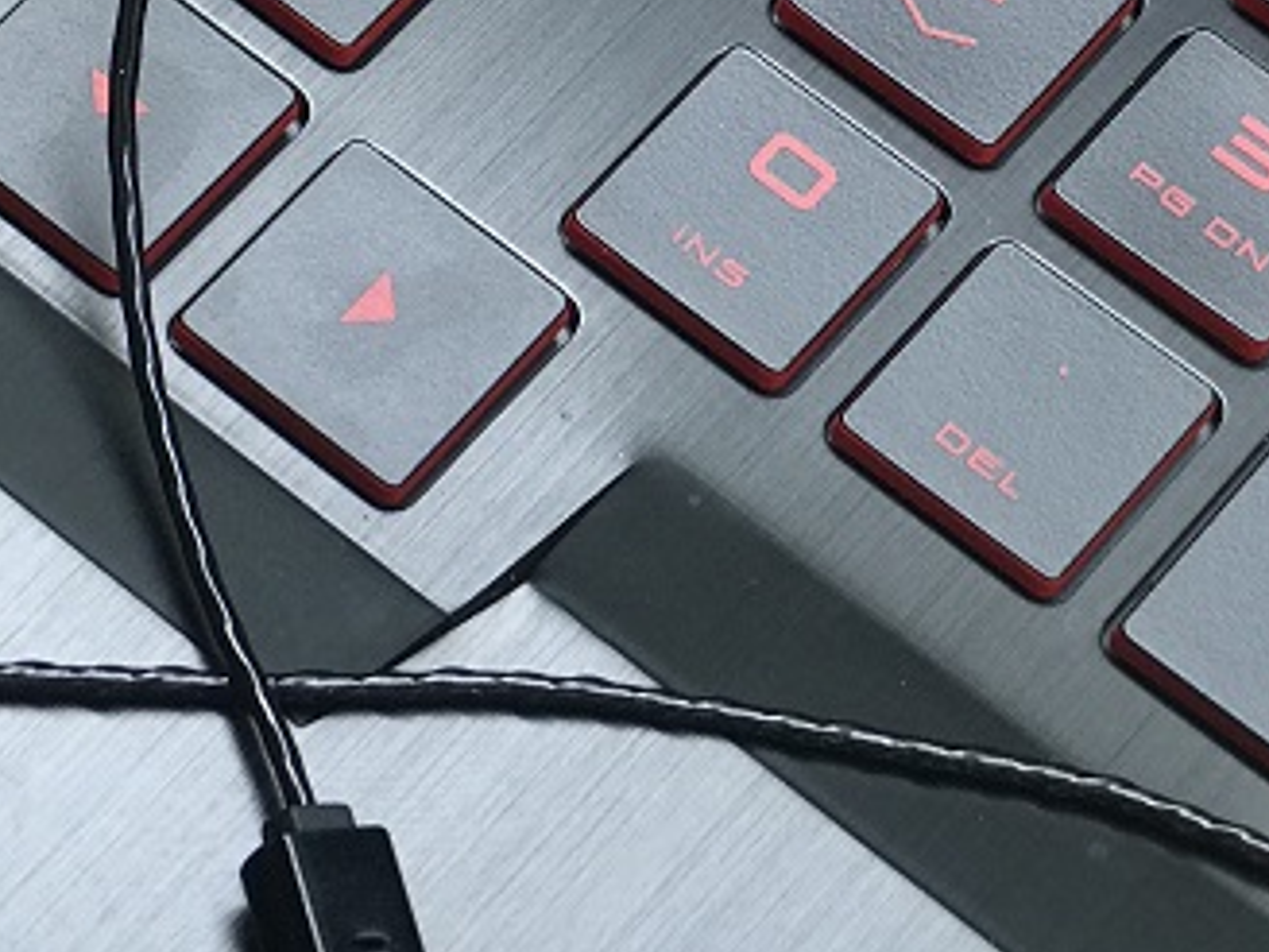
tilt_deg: -64.6
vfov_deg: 10.7
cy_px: 526
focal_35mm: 139
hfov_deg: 13.8
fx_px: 5096
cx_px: -217
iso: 20
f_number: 2.8
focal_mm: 6.6
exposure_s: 1/50
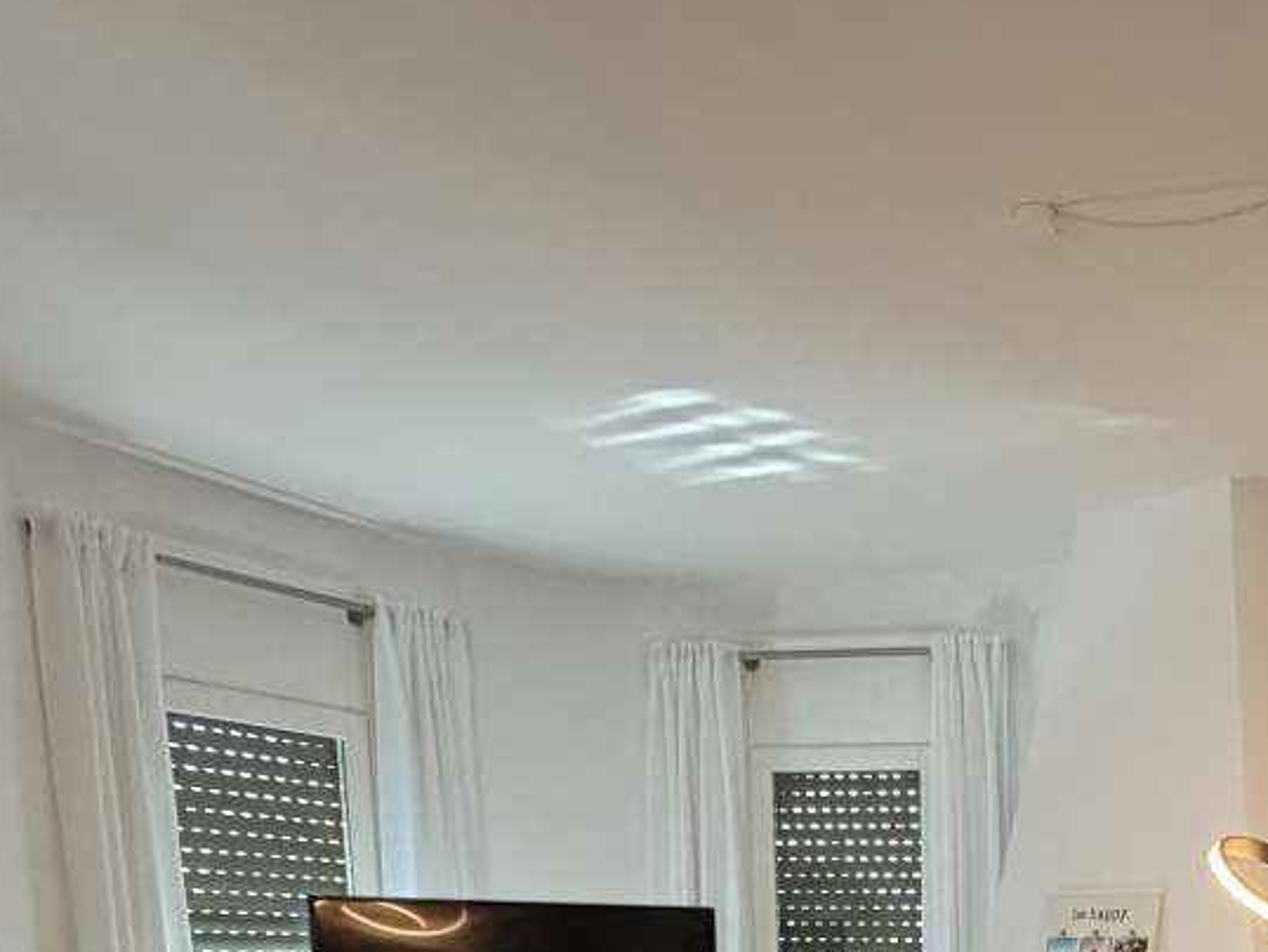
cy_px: 1196
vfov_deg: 30.2
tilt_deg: -8.8
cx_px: 1110
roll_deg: -0.7
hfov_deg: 44.1
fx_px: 1429
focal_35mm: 39
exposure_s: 1/50
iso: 250
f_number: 2.2
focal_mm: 2.22
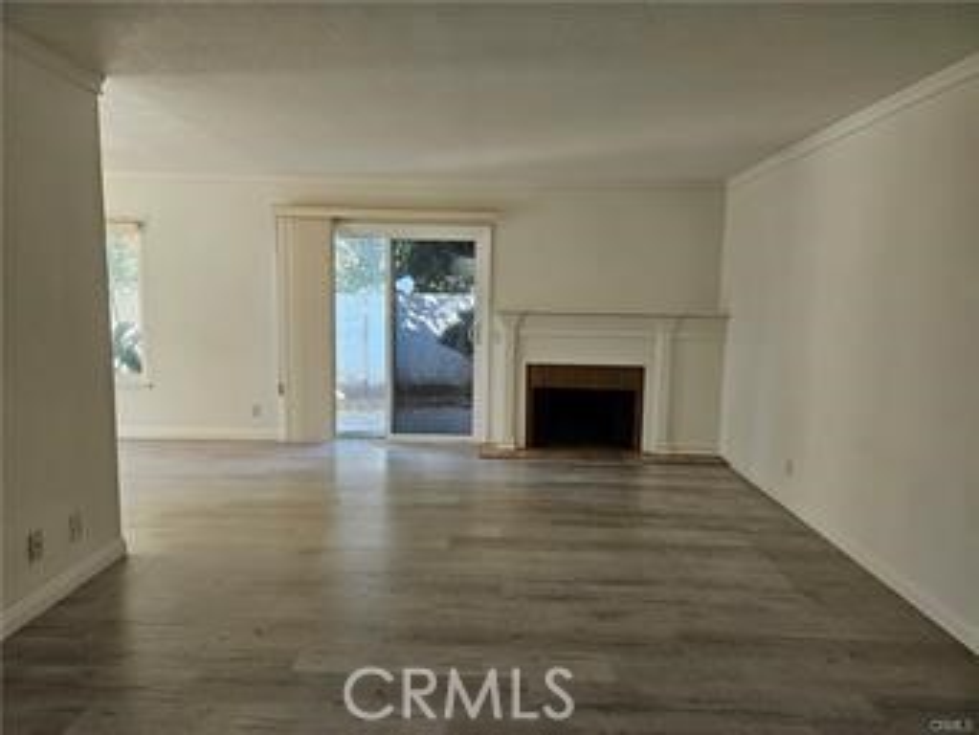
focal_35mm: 23
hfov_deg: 73.9
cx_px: 490
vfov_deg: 58.9
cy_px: 368
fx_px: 651
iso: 250
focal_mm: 5.4
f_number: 1.8
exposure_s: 1/120
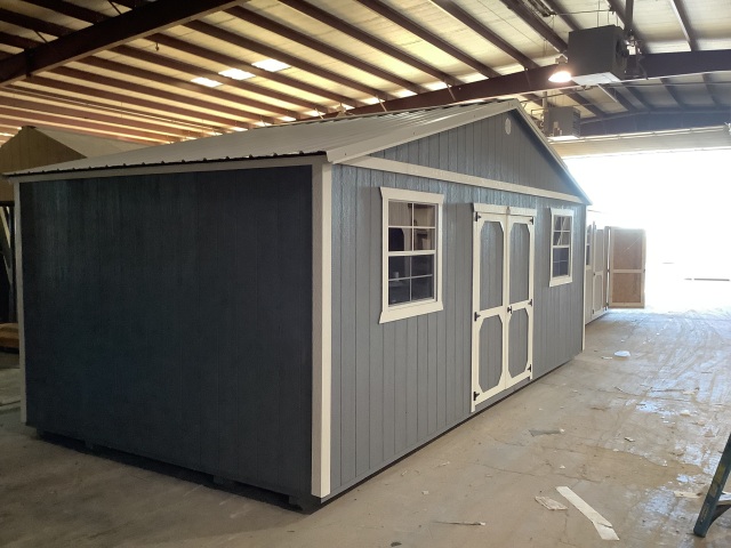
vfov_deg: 45.4
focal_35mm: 31
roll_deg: -0.1
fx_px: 655
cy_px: 274
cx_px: 366
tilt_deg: -3.8
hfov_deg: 58.4
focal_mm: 3.3
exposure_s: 1/50
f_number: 2.4
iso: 320
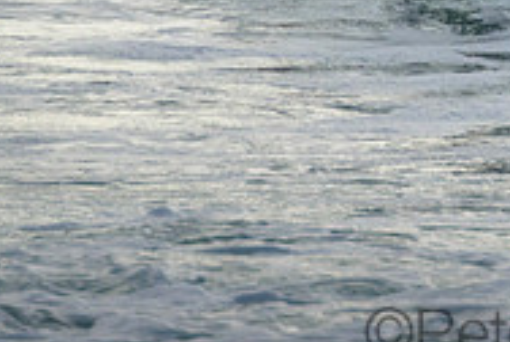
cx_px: 575
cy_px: -118
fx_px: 34990
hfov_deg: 0.8
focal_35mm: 2466
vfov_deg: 0.6
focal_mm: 800
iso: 2800
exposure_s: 1/2000
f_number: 11
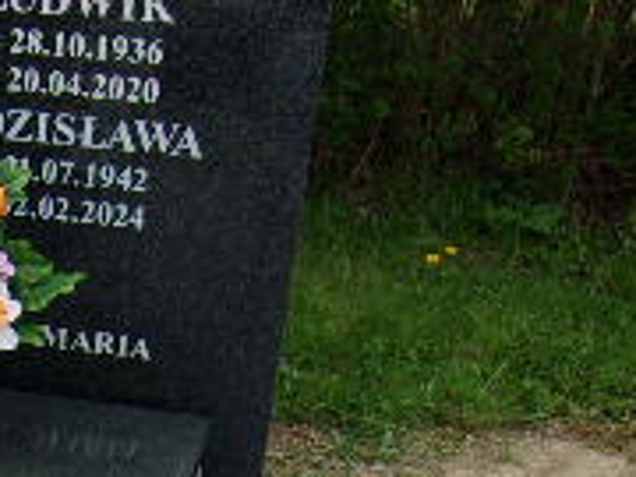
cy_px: 537
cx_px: -233
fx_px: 1764
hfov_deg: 18.7
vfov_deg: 15.0
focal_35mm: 96
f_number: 10.4
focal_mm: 4.9
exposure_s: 1/50
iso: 80
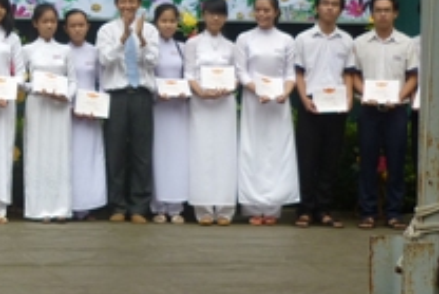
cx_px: -32
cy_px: 89
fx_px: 1403
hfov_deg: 17.2
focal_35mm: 115
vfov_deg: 11.9
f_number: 2.9
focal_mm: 5.9
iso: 80
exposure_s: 1/500
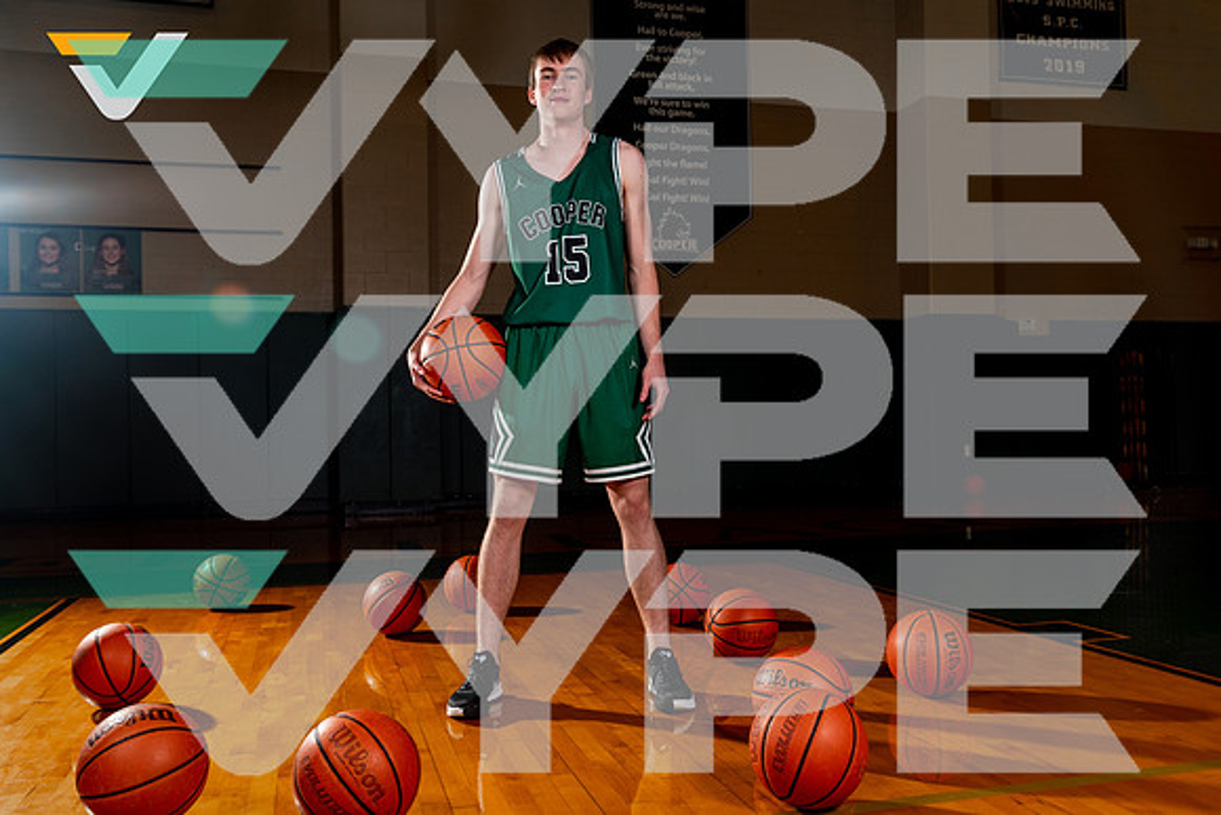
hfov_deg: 60.3
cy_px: 408
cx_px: 610
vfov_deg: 42.3
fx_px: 1052
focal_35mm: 31
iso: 125
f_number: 8
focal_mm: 31
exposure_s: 1/125
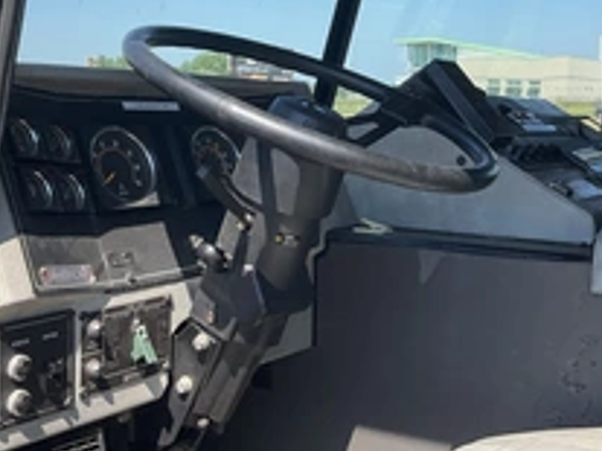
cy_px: 73
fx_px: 973
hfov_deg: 34.2
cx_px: 381
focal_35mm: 56
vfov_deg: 25.5
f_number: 1.8
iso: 25
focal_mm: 3
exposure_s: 1/883
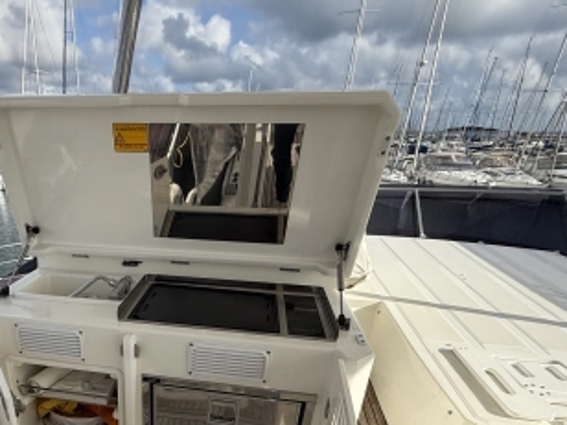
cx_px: 158
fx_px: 409
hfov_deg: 66.1
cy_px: 356
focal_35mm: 25
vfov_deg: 50.6
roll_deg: -0.2
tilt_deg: -28.0
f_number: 2.2
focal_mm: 2.22
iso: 50
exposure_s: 1/1901
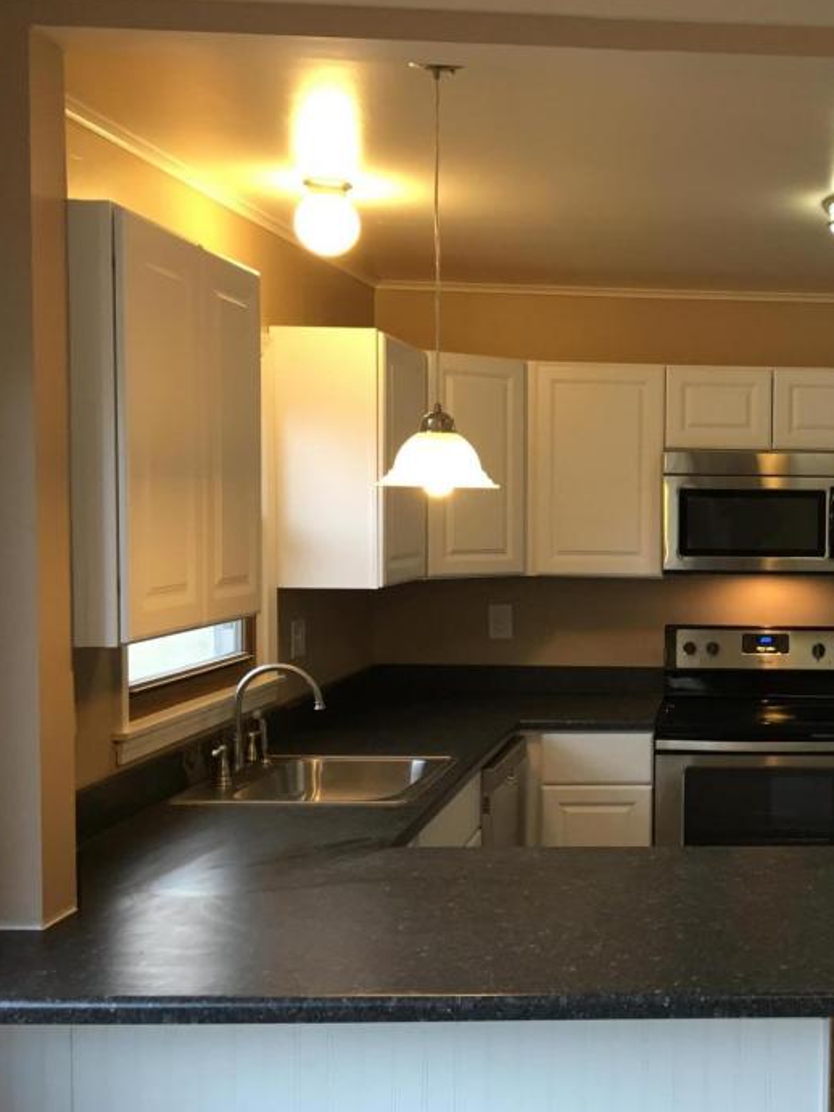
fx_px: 1382
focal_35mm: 43
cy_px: 584
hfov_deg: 31.4
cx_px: 803
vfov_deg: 43.8
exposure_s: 1/30
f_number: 2.2
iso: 80
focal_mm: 4.15
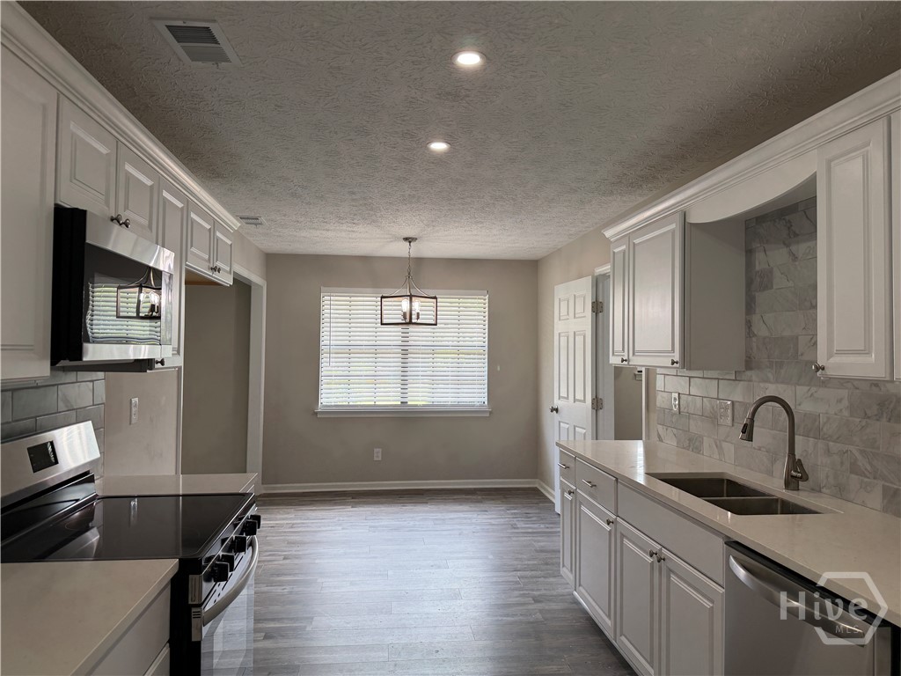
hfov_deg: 71.6
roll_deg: -0.9
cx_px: 450
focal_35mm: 24
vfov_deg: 56.8
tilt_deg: +0.6
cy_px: 338
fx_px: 625
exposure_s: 1/174
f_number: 1.78
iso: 125
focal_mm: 6.76
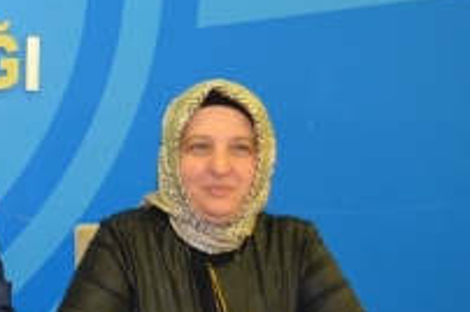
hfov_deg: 14.6
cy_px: 205
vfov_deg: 10.3
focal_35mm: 133
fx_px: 1734
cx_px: -198
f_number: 4
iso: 1100
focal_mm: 28
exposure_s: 1/60
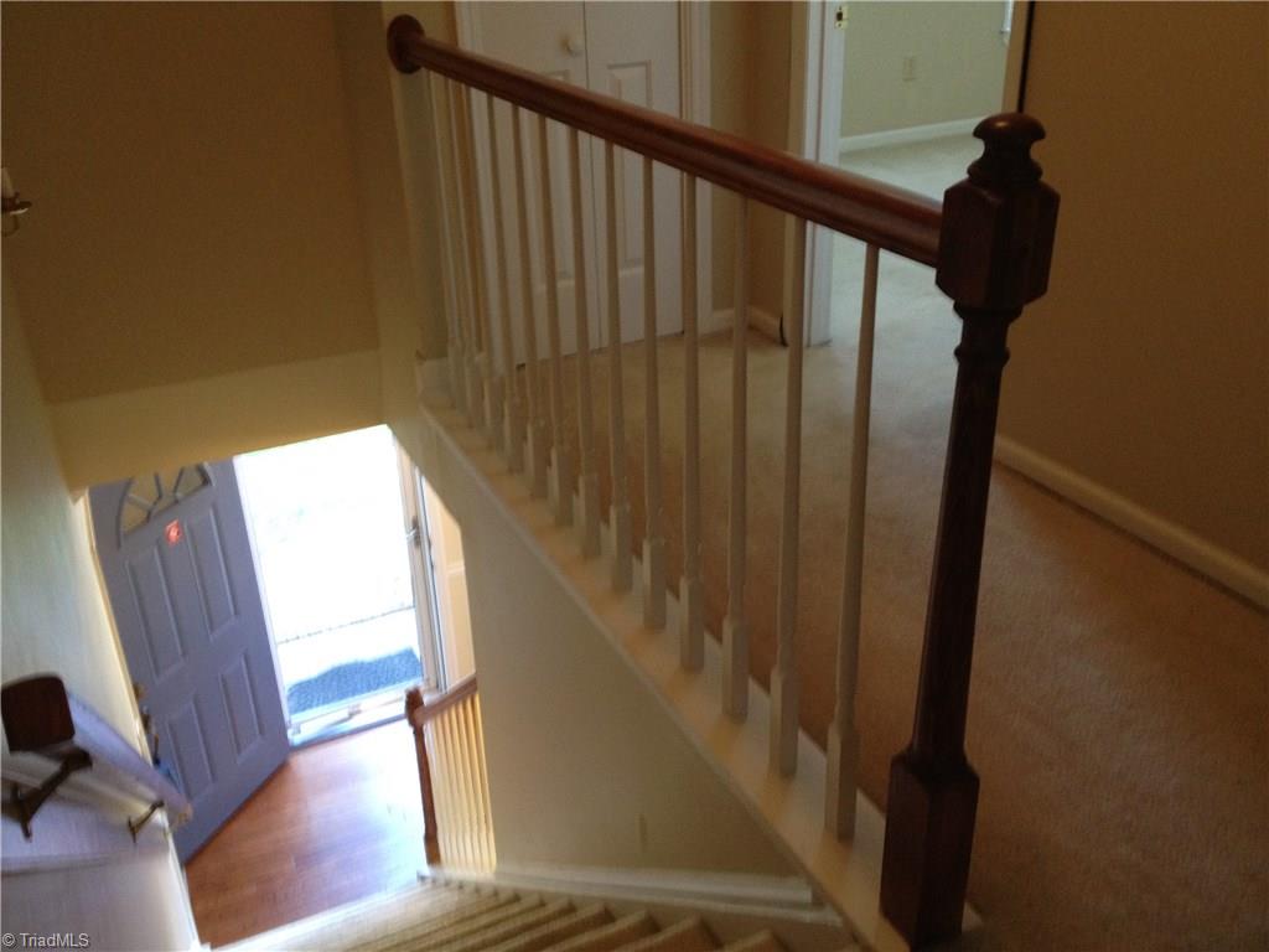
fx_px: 1283
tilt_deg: -29.3
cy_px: 476
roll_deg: +3.5
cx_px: 634
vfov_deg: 40.7
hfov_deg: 52.6
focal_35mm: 35
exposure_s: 1/20
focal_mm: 4.28
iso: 160
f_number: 2.4
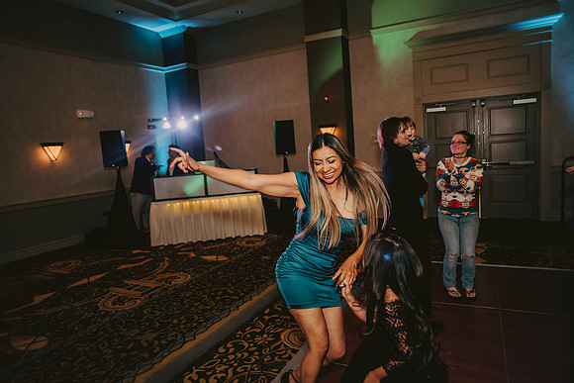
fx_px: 383
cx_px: 287
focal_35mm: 24
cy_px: 192
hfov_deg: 73.7
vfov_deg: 53.2
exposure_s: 1/100
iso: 800
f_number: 2.8
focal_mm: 24
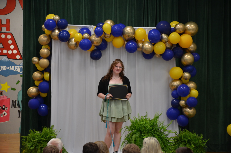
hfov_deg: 15.2
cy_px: 76
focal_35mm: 135
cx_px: 116
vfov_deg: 10.1
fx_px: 864
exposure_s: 1/30
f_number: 5.3
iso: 800
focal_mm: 90
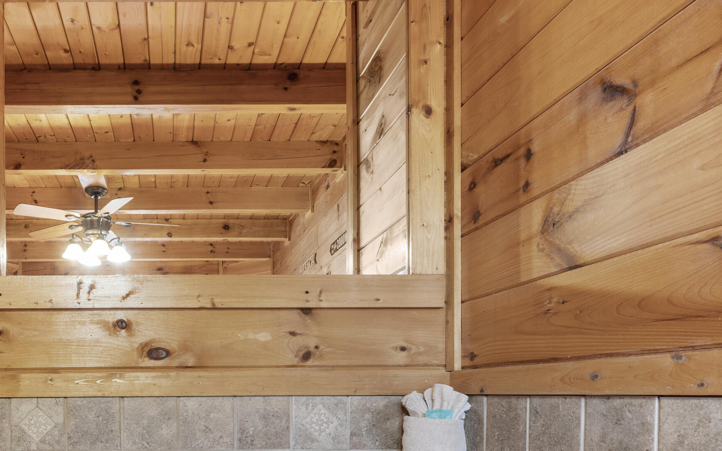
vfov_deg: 41.4
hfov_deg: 61.9
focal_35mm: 28
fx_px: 551
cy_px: 396
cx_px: 162
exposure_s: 2
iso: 100
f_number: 9
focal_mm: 16
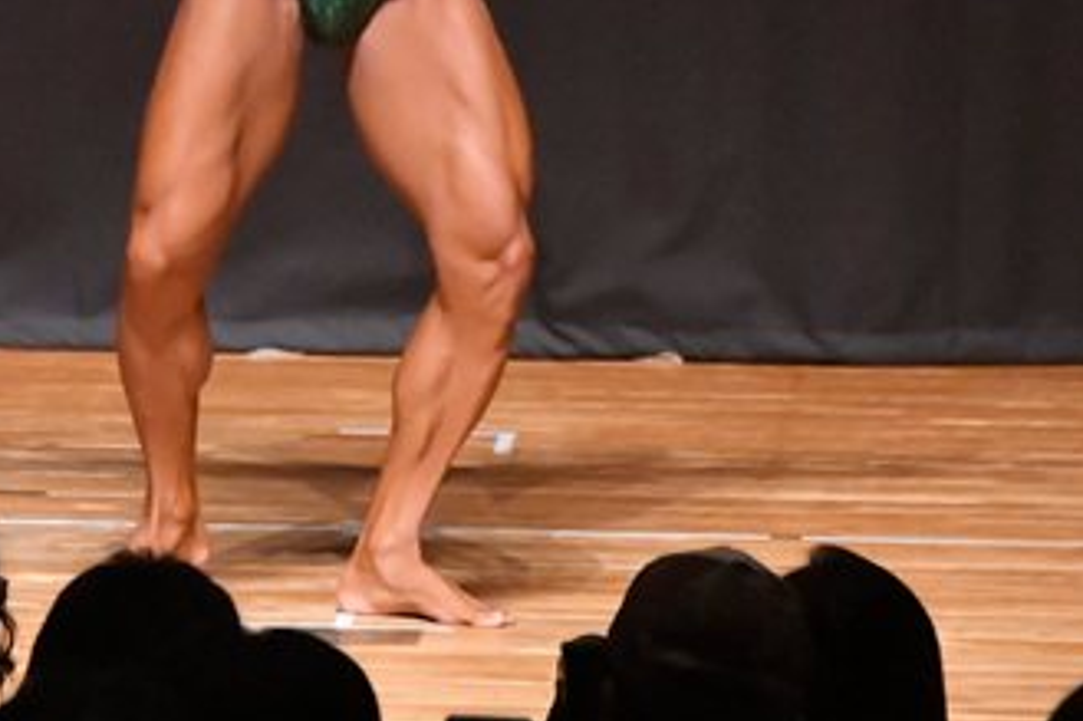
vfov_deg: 2.2
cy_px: -102
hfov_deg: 3.2
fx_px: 19123
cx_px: 189
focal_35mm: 636
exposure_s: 1/400
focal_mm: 180
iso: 12800
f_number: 5.6
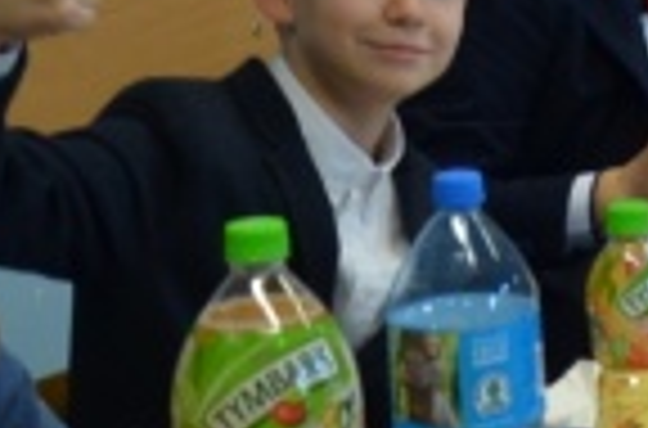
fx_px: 3445
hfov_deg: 9.6
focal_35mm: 192
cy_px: -131
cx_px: 1521
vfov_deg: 7.0
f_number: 4
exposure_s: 1/60
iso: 560
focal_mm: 18
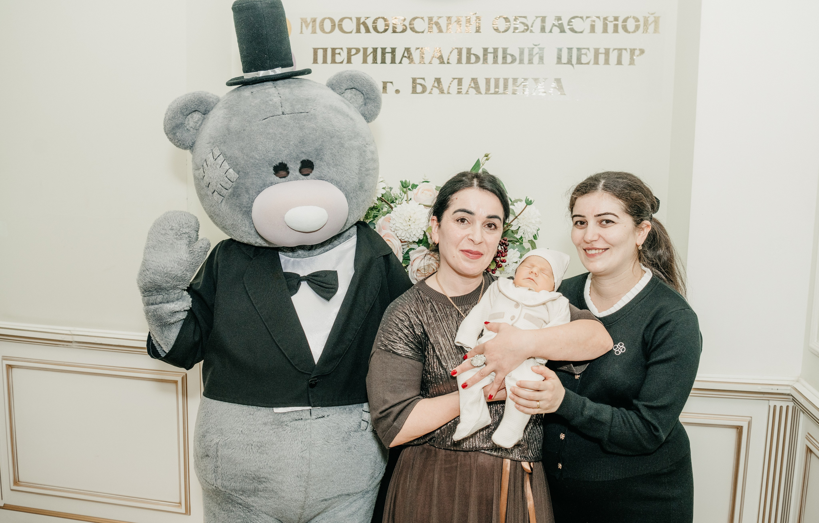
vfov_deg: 42.3
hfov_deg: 62.3
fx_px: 677
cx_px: 434
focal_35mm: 30
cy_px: 265
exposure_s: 1/160
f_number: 4.5
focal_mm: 24
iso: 320
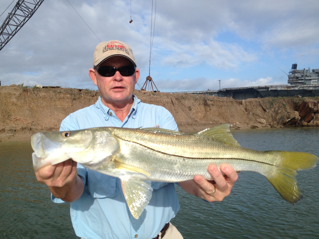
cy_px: 120
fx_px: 323
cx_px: 160
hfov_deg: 52.6
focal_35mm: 35
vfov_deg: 40.7
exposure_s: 1/1623
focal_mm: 4.28
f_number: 2.4
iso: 50
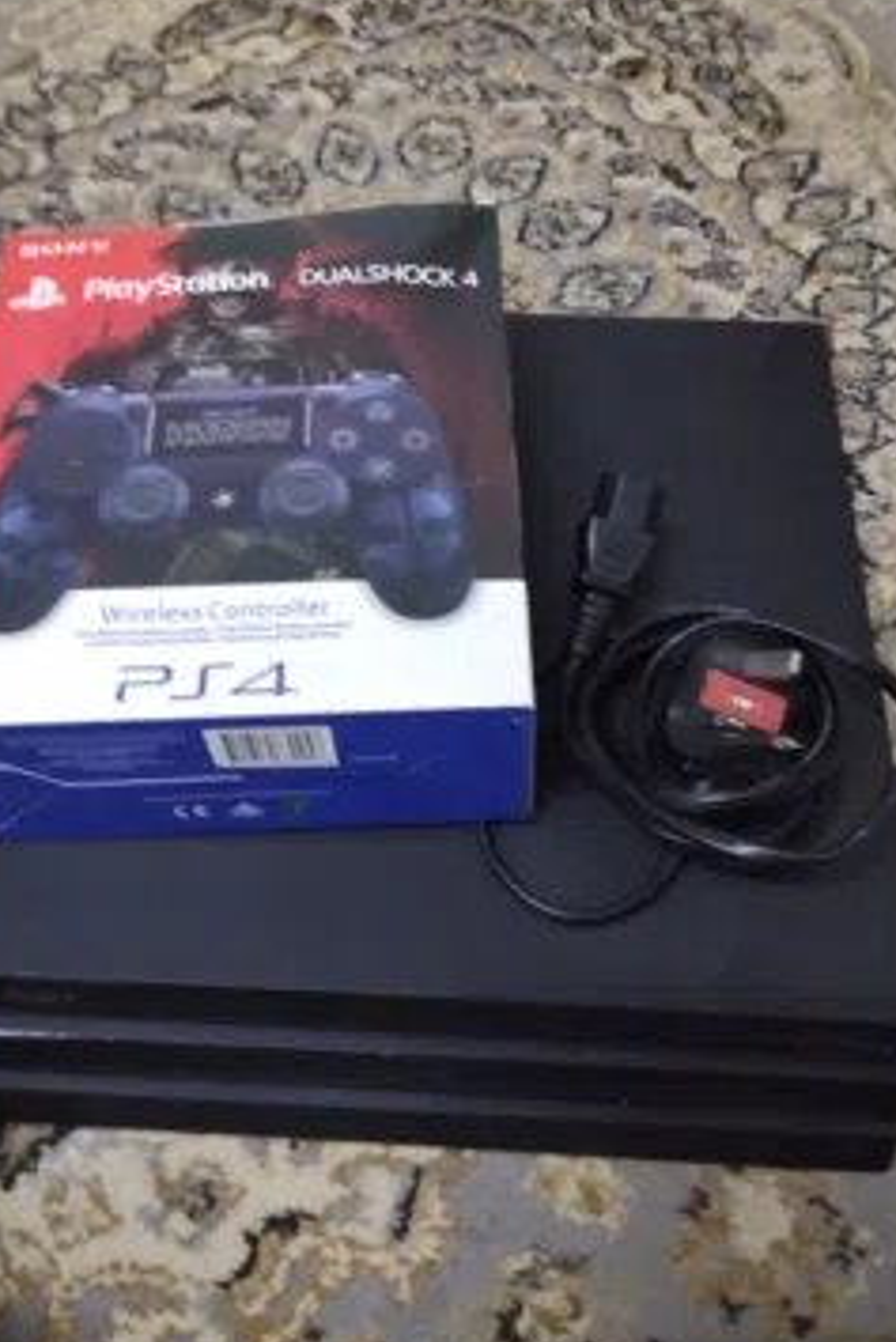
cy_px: 639
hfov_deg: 38.9
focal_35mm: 34
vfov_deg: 55.8
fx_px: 1268
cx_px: 408
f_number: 1.8
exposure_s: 1/20
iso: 1250
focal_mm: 4.22
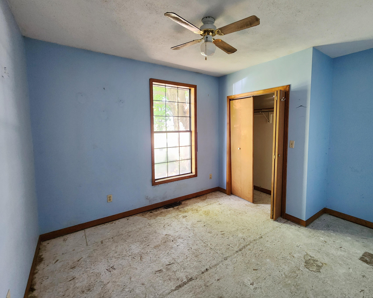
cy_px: 140
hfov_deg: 96.5
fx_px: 166
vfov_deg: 83.9
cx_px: 206
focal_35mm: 15
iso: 320
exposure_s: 1/30
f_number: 2.2
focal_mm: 2.2
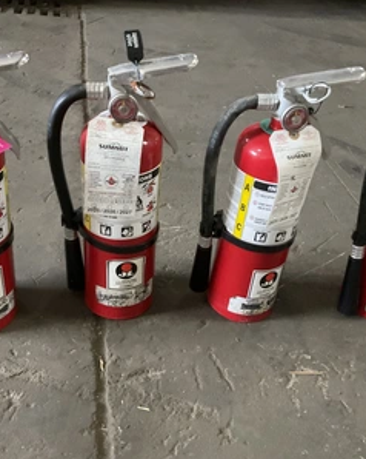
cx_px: 168
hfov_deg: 39.1
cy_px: 230
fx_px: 515
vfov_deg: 48.0
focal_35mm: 38
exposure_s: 1/60
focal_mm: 3
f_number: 1.8
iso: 250
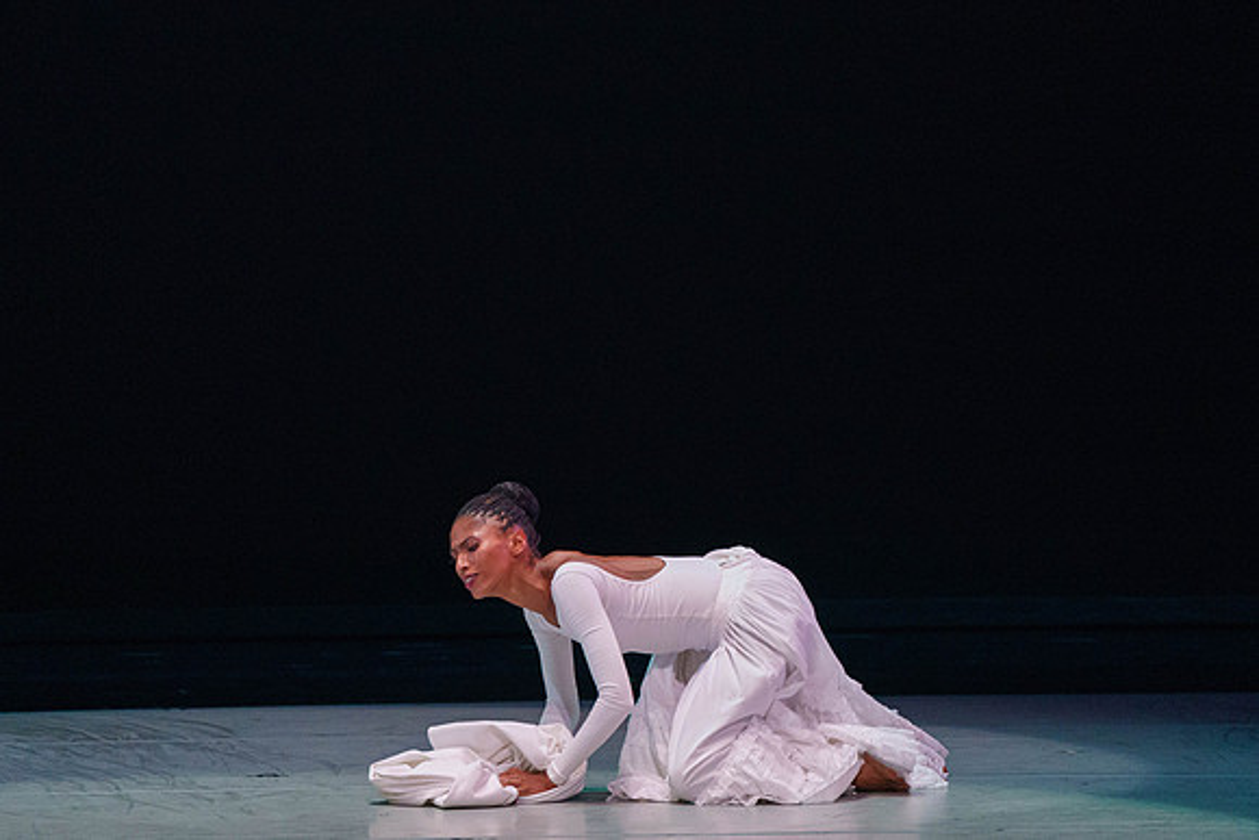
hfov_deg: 4.1
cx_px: 718
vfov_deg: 2.8
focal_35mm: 498
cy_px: 426
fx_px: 17421
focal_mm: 400
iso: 5000
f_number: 6.3
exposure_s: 1/400
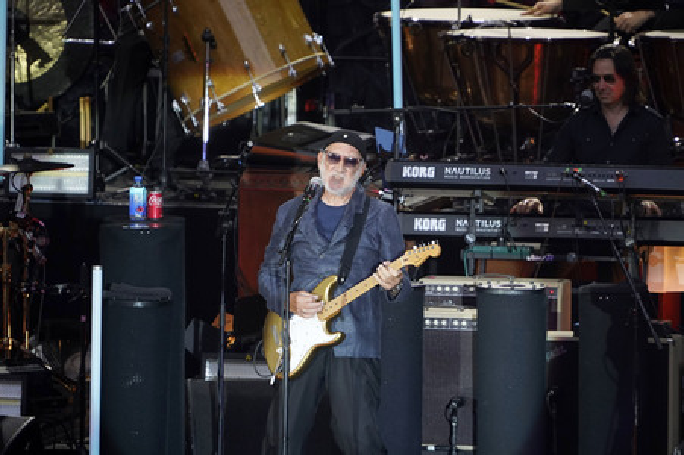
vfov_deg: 2.4
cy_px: 228
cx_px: 342
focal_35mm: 571
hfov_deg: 3.6
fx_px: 10841
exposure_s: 1/800
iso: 2000
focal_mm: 571
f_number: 6.3
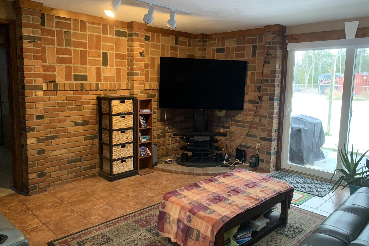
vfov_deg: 46.4
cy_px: 119
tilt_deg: -5.1
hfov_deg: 65.5
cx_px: 183
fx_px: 287
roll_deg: -1.9
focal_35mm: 28
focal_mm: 4.25
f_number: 1.8
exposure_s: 1/60
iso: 320
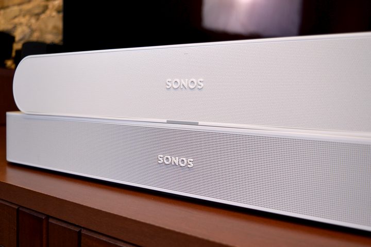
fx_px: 402
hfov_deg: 49.6
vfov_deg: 34.2
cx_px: 186
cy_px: 124
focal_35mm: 39
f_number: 4
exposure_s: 1/60
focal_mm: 26
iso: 400
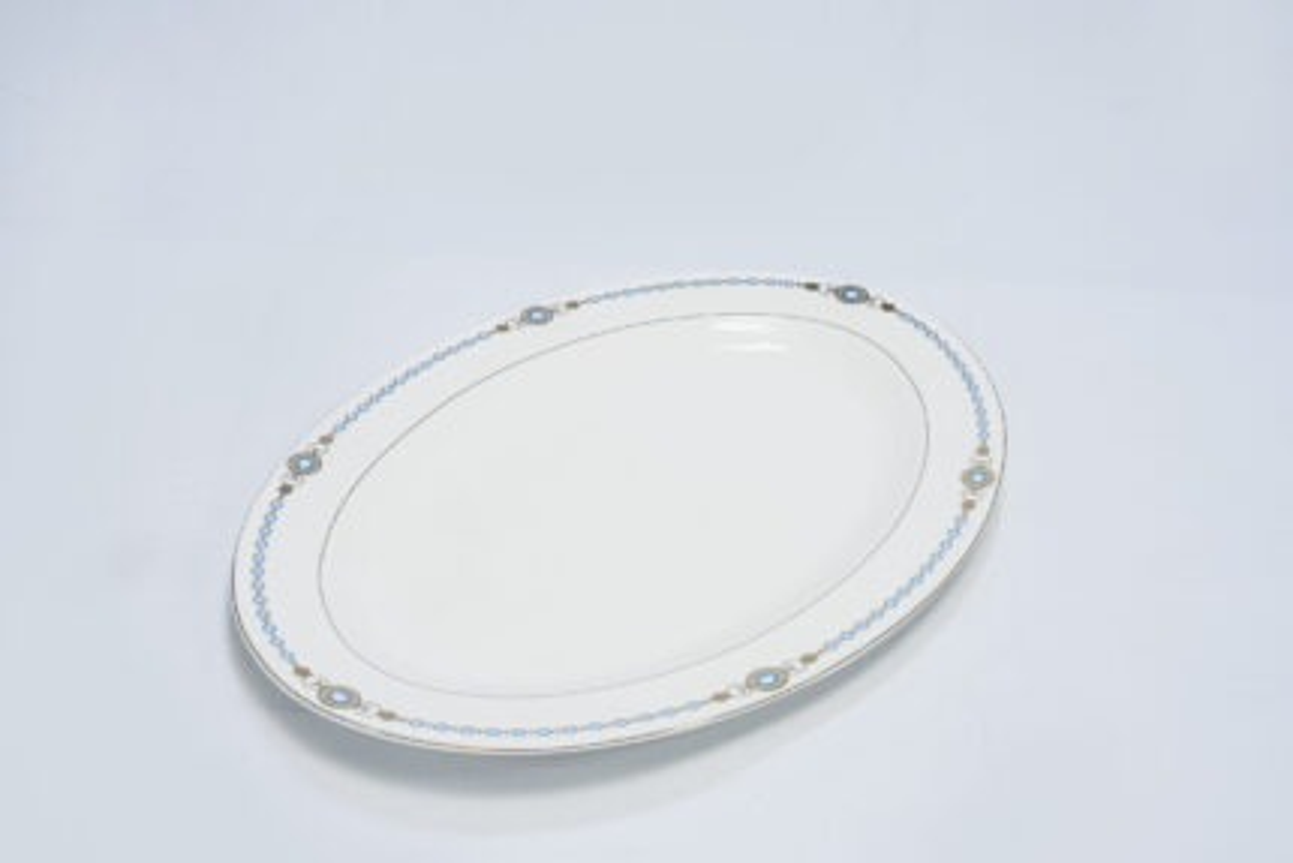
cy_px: 432
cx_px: 646
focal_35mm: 60
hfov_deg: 33.4
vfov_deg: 22.6
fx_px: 2156
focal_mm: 60
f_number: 14
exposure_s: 1/160
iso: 6400
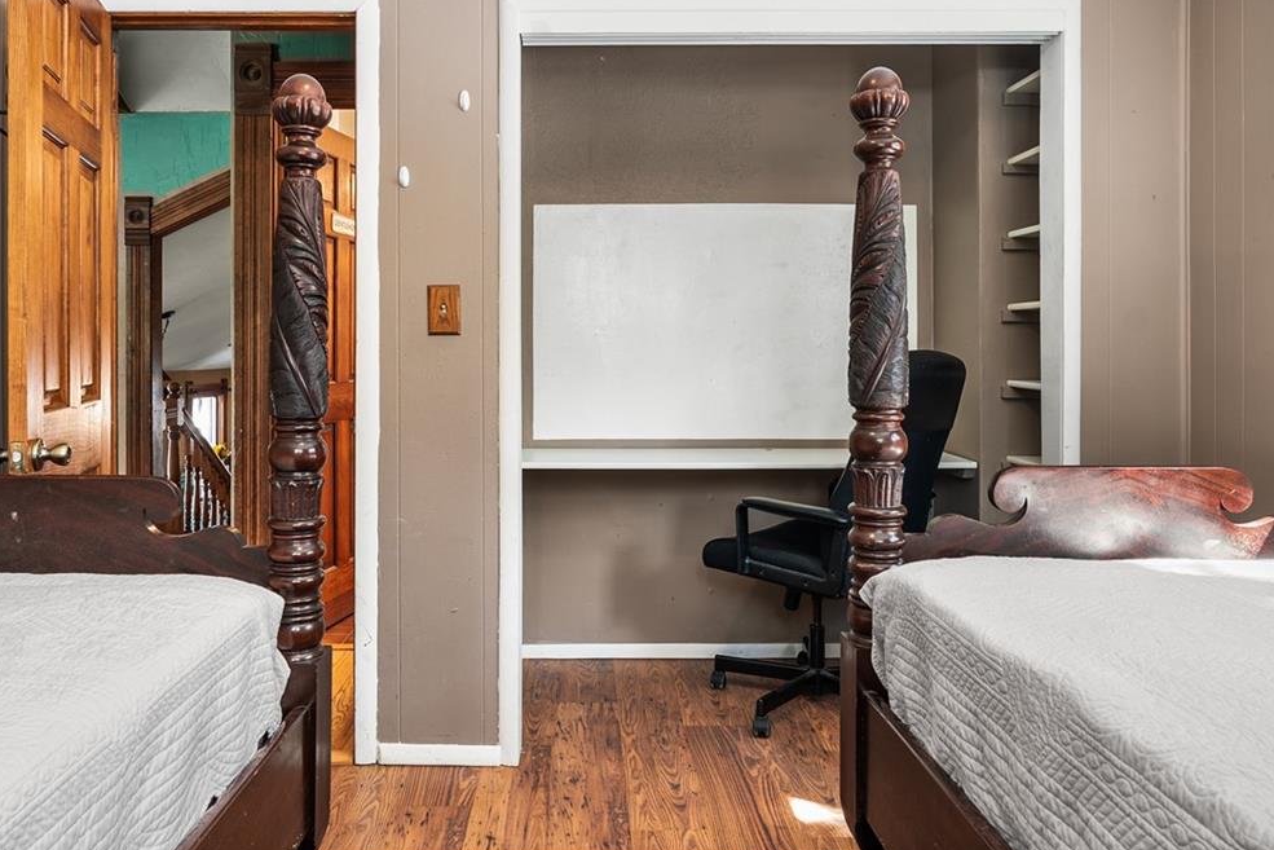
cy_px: 356
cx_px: 592
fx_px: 920
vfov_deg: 49.4
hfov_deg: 69.3
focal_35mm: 26
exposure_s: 1/1.67
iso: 200
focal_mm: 16
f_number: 8
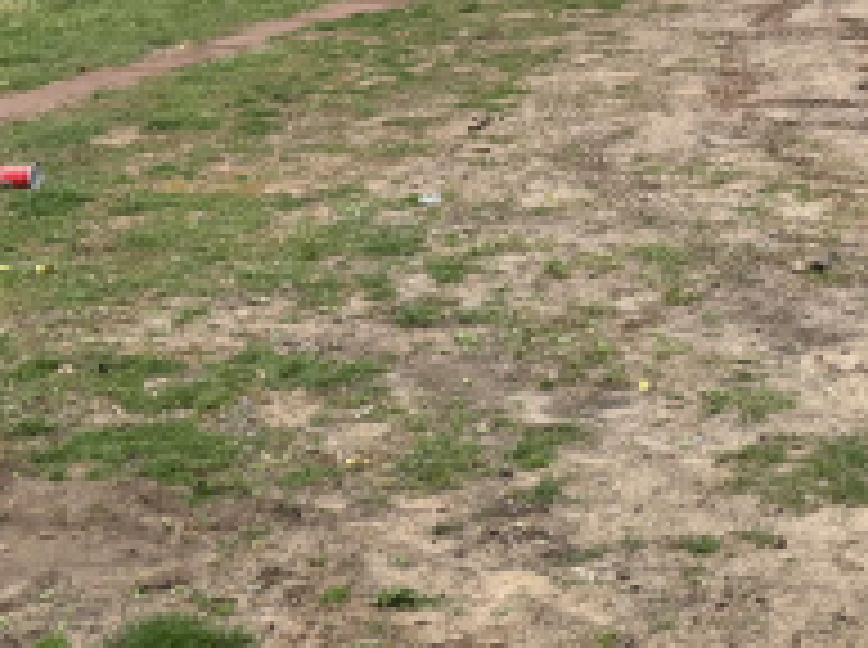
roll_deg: +3.3
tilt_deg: -8.8
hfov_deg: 21.4
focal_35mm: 90
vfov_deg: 15.8
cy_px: -99
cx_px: 744
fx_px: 2253
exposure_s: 1/531
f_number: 1.6
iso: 50
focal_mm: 5.96
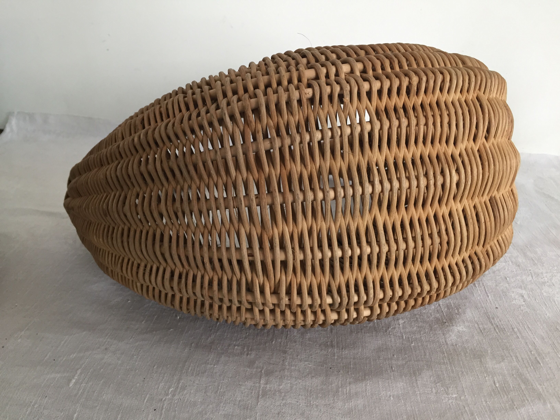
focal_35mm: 29
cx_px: 280
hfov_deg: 61.7
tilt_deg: -25.5
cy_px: 210
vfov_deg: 48.2
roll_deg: -0.4
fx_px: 469
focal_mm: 4.15
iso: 125
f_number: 2.2
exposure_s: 1/33
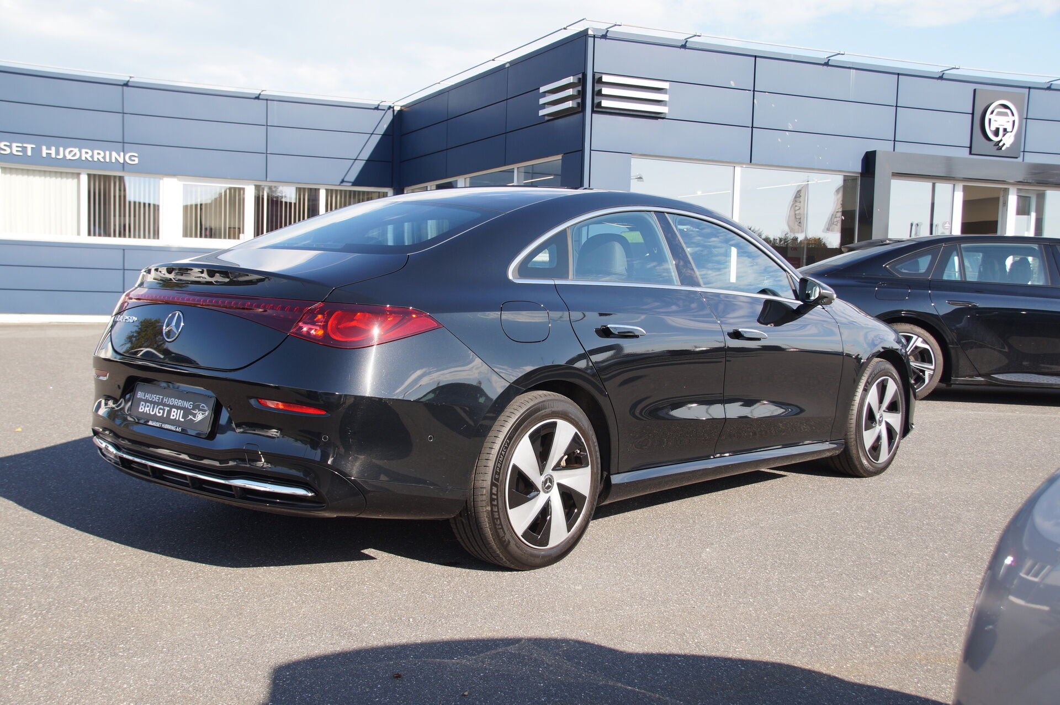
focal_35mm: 36
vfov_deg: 36.8
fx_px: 1059
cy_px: 352
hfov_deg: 53.2
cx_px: 530
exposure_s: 1/160
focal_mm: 24
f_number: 6.3
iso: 100
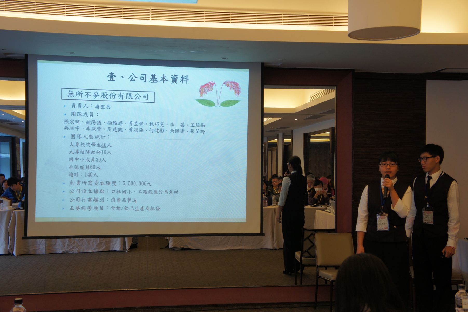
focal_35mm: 46
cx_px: 234
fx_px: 604
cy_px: 156
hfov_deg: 42.3
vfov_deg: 28.9
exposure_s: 1/60
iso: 200
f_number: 4.5
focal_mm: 31
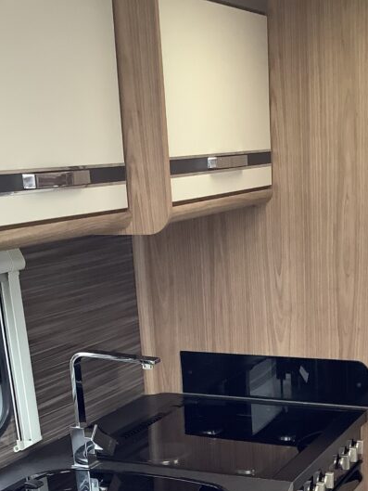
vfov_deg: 30.2
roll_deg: +1.1
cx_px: 251
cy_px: 474
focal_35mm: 60
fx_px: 850
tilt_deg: -21.3
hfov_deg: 24.3
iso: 160
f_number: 2.4
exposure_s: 1/50
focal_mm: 3.3
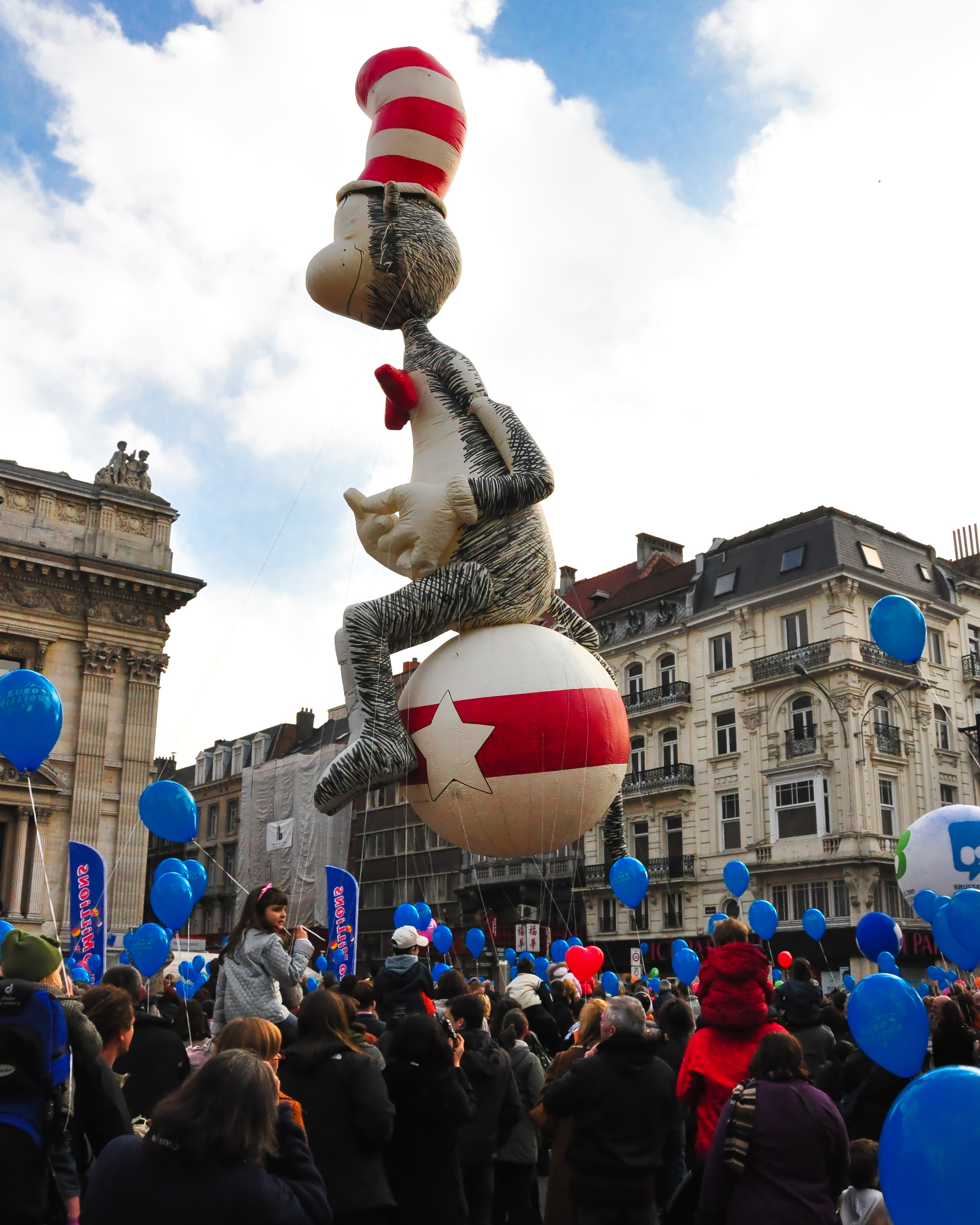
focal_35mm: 34
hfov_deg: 43.4
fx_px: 1233
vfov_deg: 52.8
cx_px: 491
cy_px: 648
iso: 1600
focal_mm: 20
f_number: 8
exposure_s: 1/3200
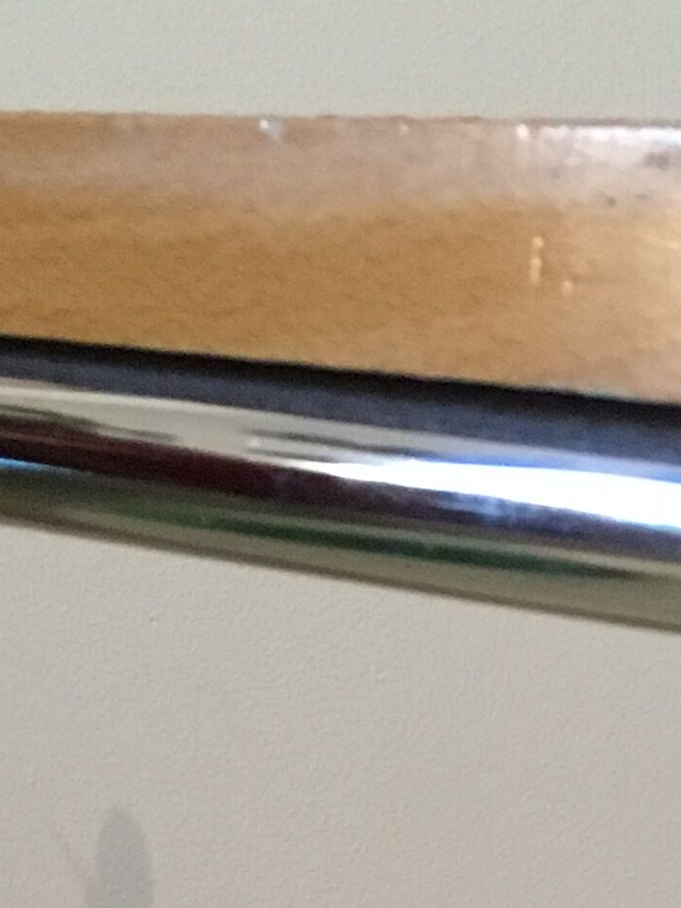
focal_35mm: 124
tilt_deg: -24.3
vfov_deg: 13.8
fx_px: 3253
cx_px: 627
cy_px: 1743
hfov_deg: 11.9
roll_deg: -2.3
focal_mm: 4.15
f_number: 2.2
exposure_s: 1/25
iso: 200
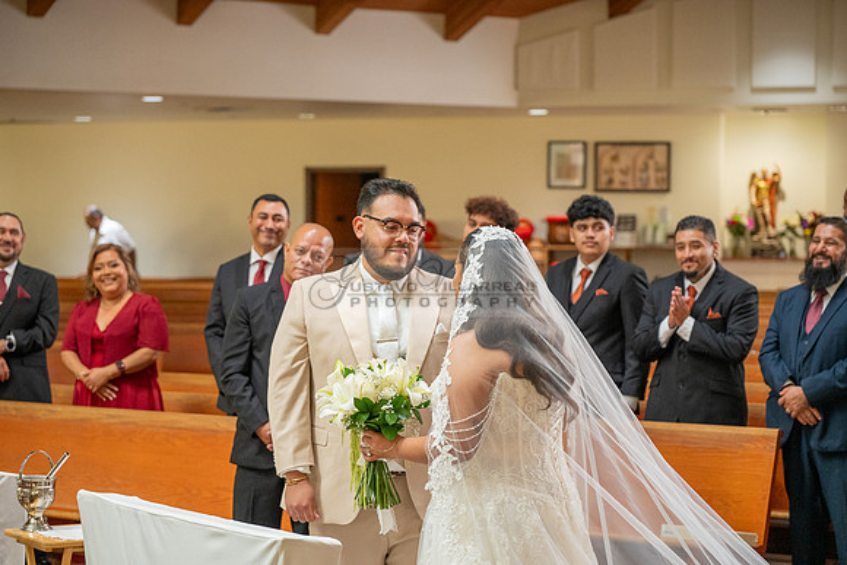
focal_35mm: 90
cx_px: 424
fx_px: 2118
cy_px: 282
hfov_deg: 22.6
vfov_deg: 15.2
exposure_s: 1/160
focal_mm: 90
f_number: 4
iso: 3200
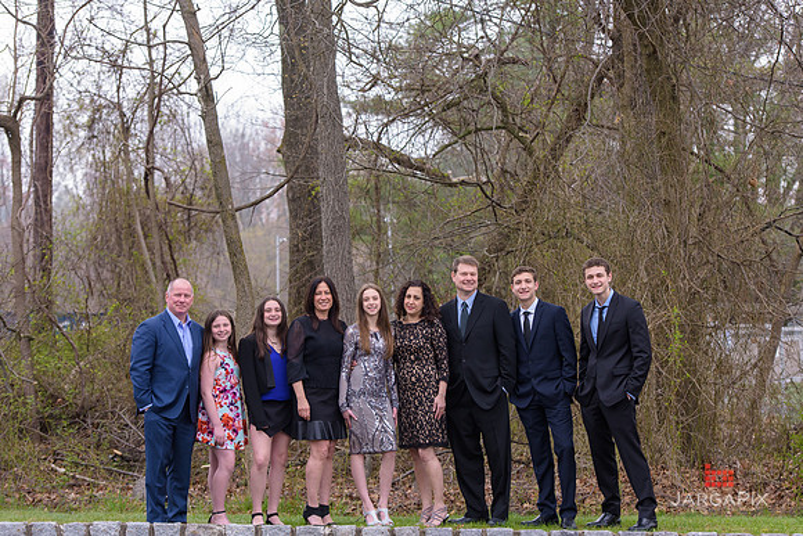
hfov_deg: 20.8
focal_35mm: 98
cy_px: 268
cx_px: 402
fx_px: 2186
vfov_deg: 14.0
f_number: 5
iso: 400
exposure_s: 1/500
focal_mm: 98
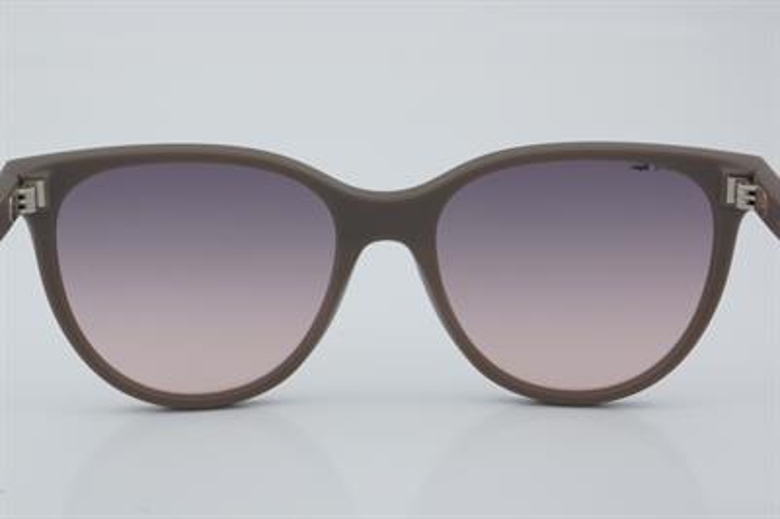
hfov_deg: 27.0
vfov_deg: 18.2
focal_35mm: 75
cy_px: 260
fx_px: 1624
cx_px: 390
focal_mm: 50
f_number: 32
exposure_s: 1/4
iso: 100
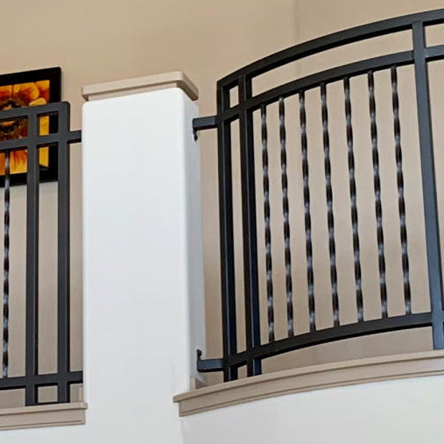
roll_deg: -1.2
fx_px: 1974
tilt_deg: +21.5
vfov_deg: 12.8
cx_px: -29
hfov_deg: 12.6
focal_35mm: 136
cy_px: 174
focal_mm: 4.25
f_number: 1.8
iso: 64
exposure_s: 1/120
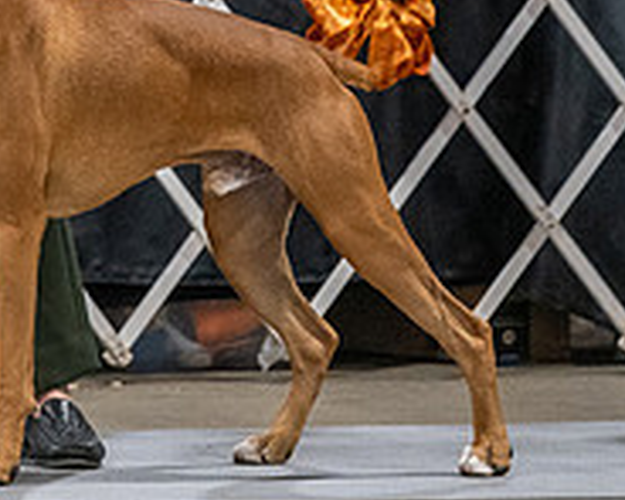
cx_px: 22
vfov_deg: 2.2
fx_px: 12738
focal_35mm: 689
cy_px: -201
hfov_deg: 2.8
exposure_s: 1/250
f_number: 3.5
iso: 6400
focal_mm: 200
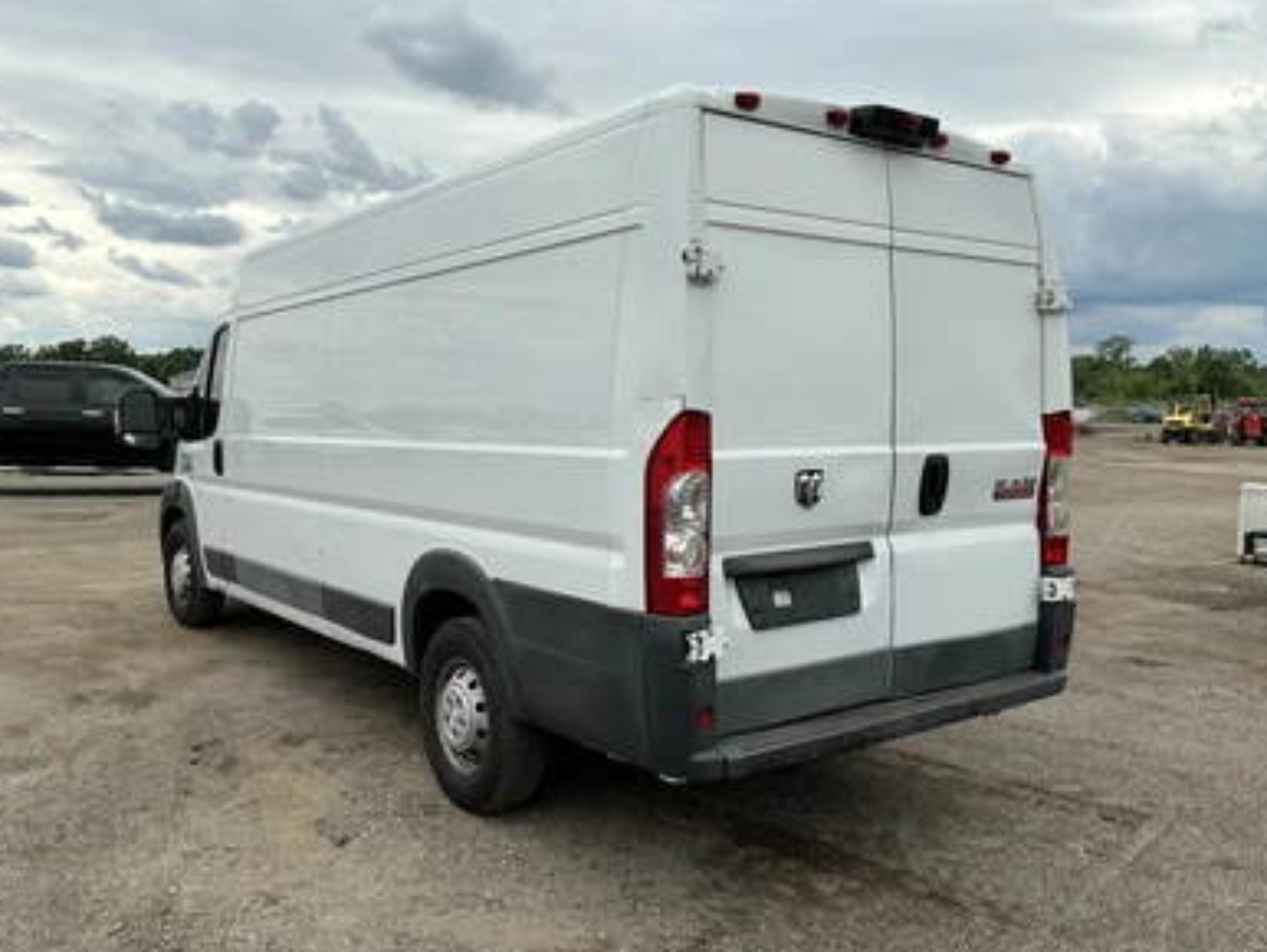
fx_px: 1062
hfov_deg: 61.6
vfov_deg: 48.3
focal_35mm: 29
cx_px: 634
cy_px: 469
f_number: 1.8
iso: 25
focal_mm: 3
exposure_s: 1/1984
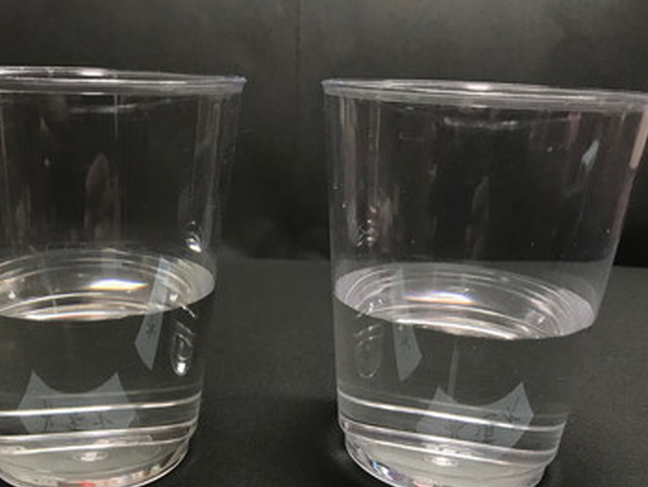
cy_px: 293
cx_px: 243
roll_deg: -2.3
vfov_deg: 35.9
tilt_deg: -16.9
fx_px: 749
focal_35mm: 40
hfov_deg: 46.4
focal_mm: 3.99
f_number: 1.8
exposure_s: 1/33
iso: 32
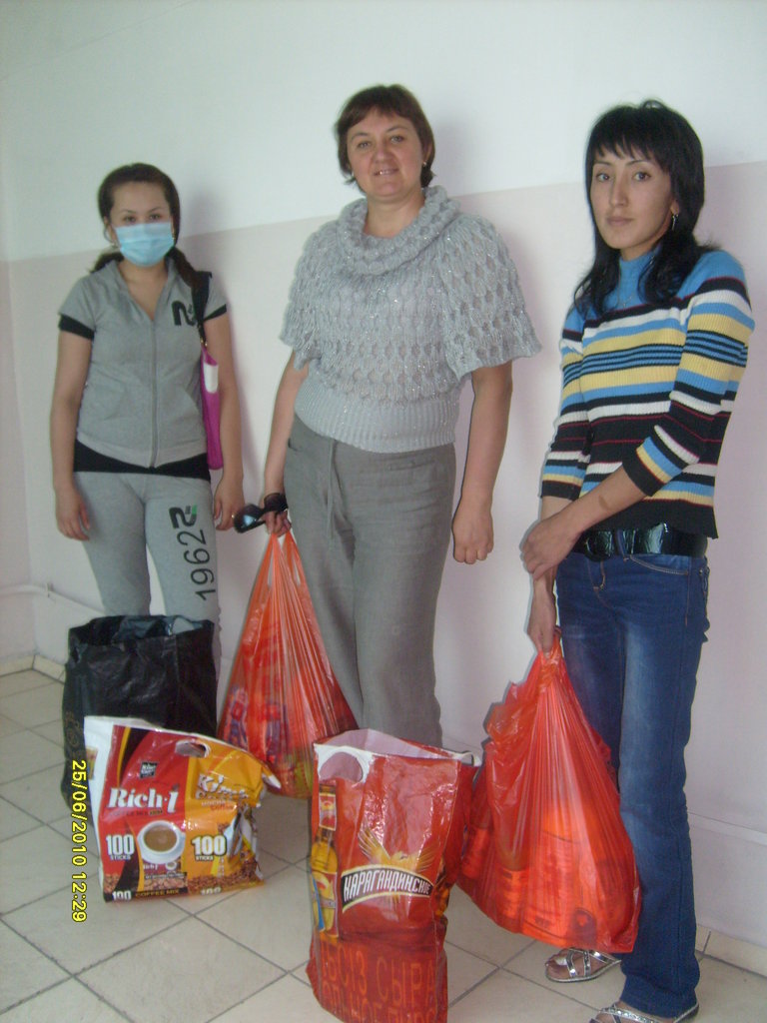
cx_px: 384
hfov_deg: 40.7
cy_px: 512
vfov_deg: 52.6
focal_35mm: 35
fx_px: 1034
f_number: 2.8
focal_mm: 5.8
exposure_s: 1/45
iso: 100
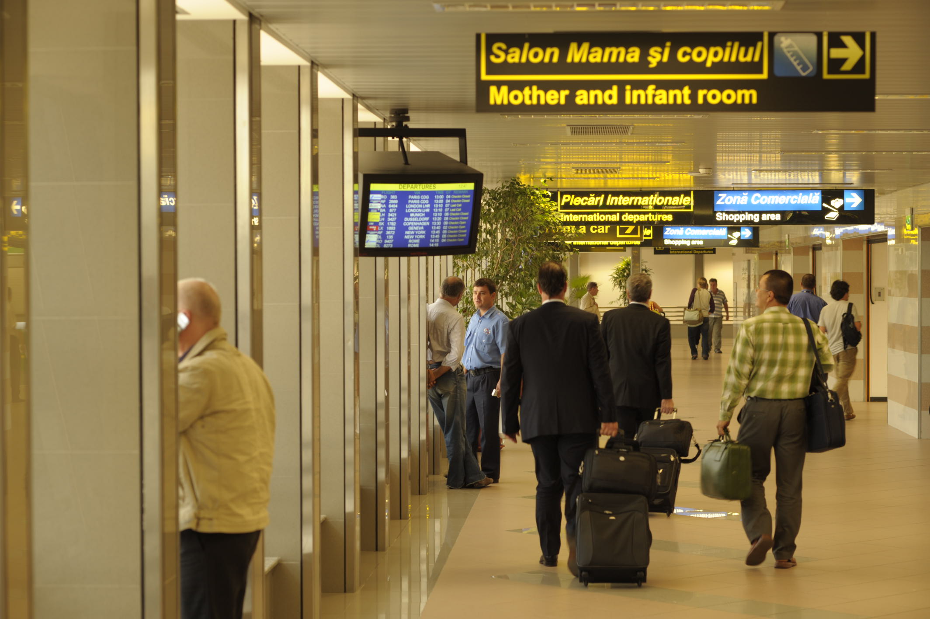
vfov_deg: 16.1
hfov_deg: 23.9
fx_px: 2194
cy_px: 310
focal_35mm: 85
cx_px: 465
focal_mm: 85
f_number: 4.8
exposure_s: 1/30
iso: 400
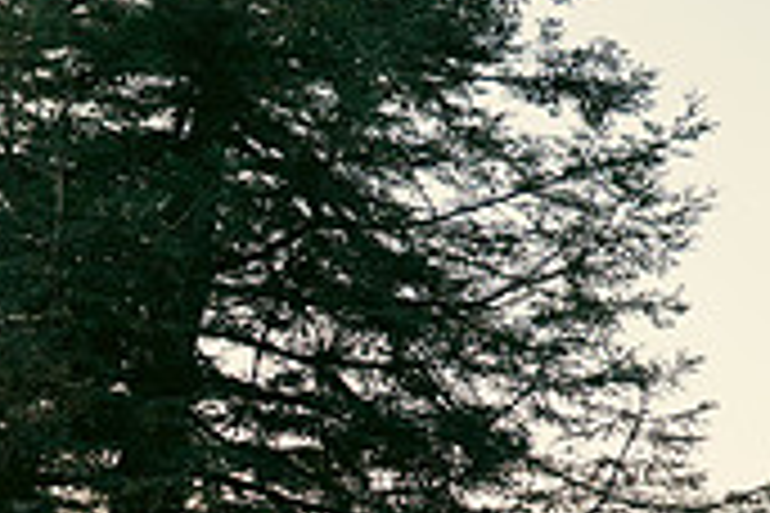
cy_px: 587
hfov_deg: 19.1
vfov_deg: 15.1
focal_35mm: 88
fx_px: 1882
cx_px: 1270
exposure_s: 1/200
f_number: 3.5
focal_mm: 26
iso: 500
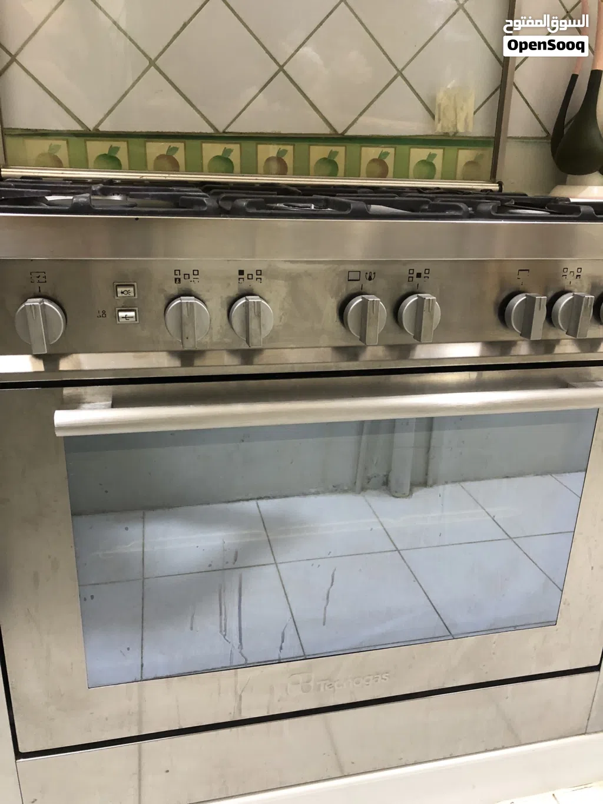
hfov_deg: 49.8
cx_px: 302
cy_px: 402
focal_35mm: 28
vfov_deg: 63.4
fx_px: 650
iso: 80
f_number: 1.8
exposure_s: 1/15
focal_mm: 4
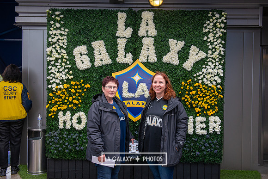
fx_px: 261
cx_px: 134
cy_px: 90
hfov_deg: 54.4
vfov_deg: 37.9
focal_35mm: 35
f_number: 6.3
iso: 500
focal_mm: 35
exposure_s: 1/160
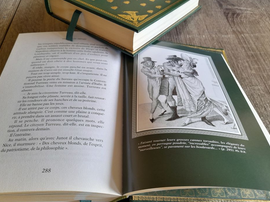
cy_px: 105
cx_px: 130
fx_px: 211
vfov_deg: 51.3
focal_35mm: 27
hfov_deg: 65.3
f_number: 2
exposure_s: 1/50
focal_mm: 4.6
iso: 100
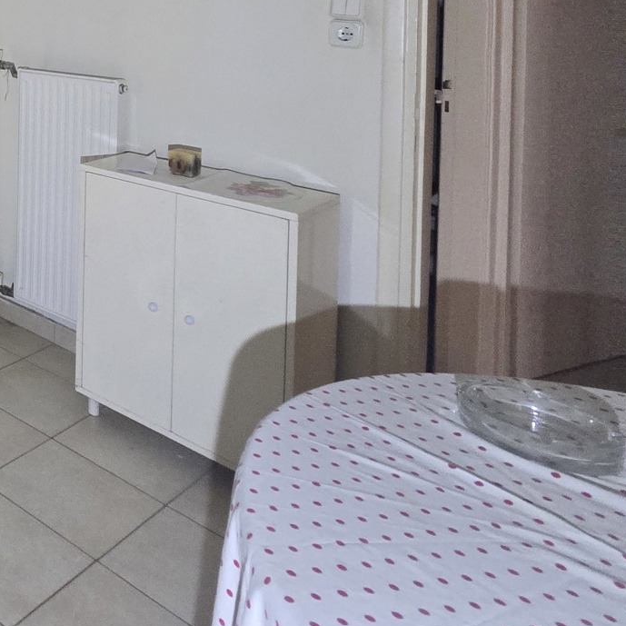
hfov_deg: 33.0
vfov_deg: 44.0
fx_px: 655
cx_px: -234
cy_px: 6
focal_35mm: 32
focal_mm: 2.2
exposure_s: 1/50
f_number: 2.2
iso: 500
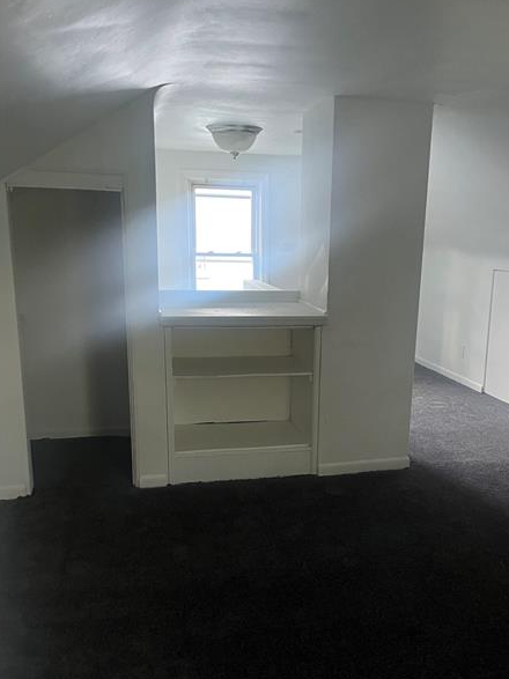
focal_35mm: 34
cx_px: 304
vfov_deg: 53.7
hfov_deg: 41.6
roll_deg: -1.0
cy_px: 396
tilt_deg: -15.4
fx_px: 667
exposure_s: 1/40
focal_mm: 5.1
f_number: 1.6
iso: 640
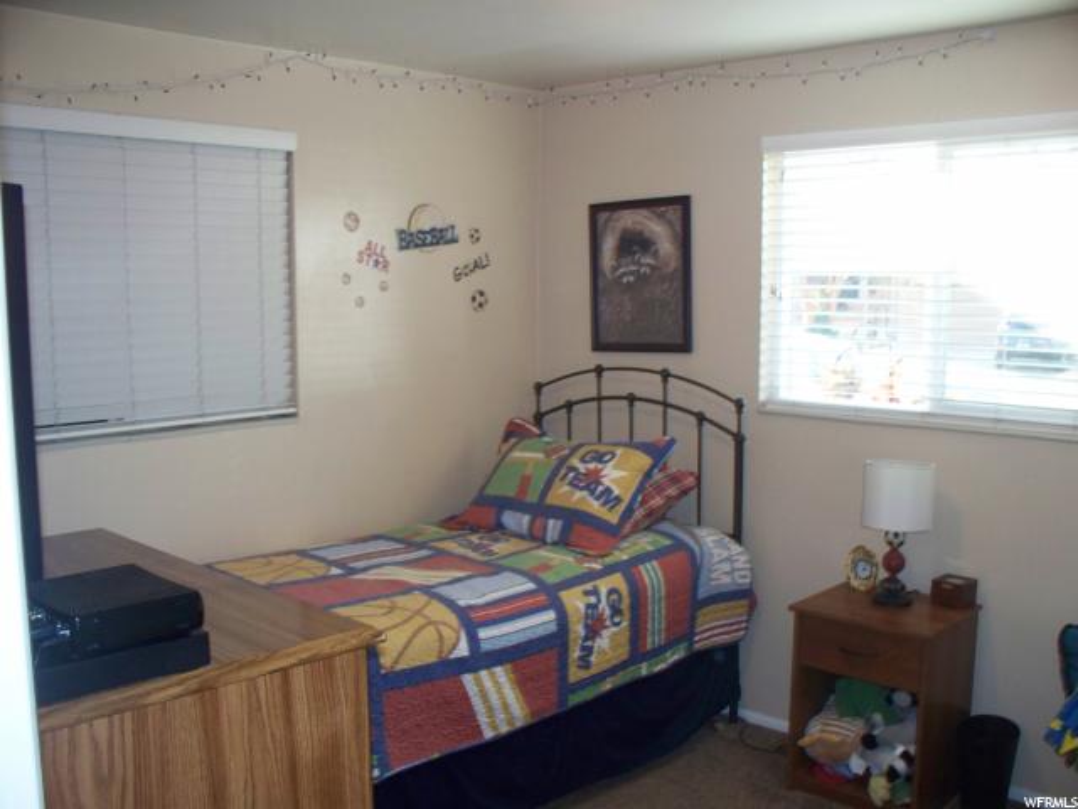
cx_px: 539
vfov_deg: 39.7
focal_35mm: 36
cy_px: 404
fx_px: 1121
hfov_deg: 51.4
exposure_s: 1/50
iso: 200
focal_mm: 7.54
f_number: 2.8
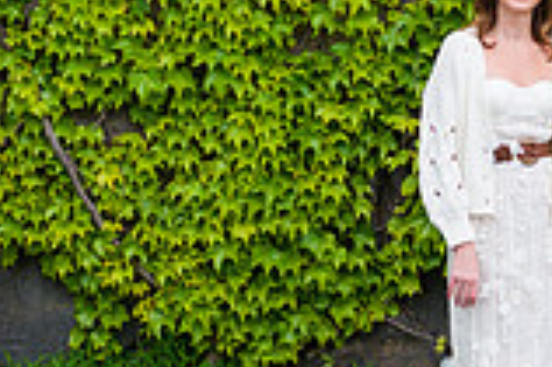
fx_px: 3155
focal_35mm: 206
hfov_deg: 9.8
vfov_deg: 6.6
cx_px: 678
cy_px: 35
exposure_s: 1/640
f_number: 4.5
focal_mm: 56
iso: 200
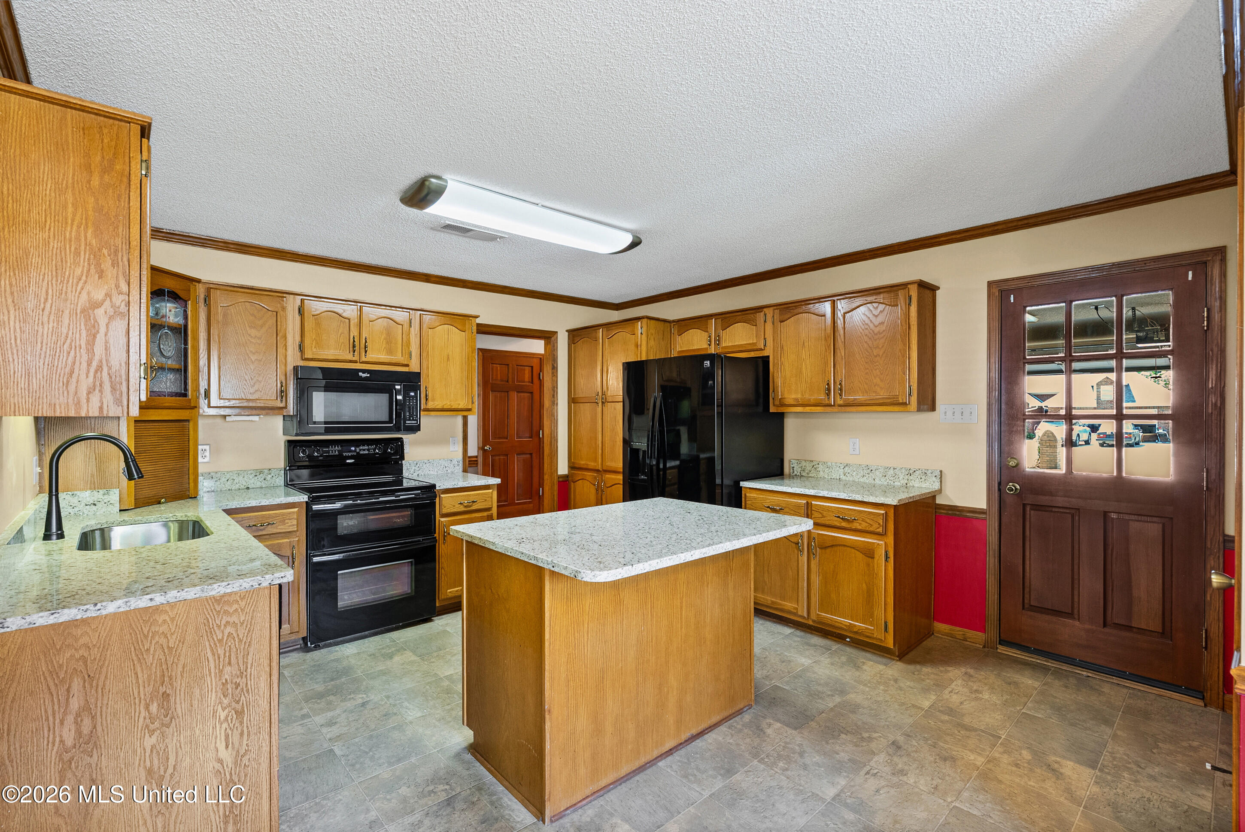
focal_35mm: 16
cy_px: 416
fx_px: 554
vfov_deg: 73.8
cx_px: 622
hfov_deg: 96.7
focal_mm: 16
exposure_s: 1/1.67
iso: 800
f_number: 9
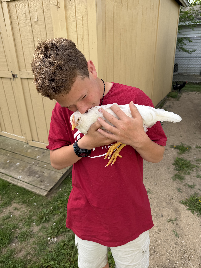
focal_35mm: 24
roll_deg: +1.1
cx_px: 100
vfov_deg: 71.6
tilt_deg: -25.6
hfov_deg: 56.8
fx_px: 186
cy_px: 134
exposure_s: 1/1192
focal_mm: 6.76
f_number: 1.78
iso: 80
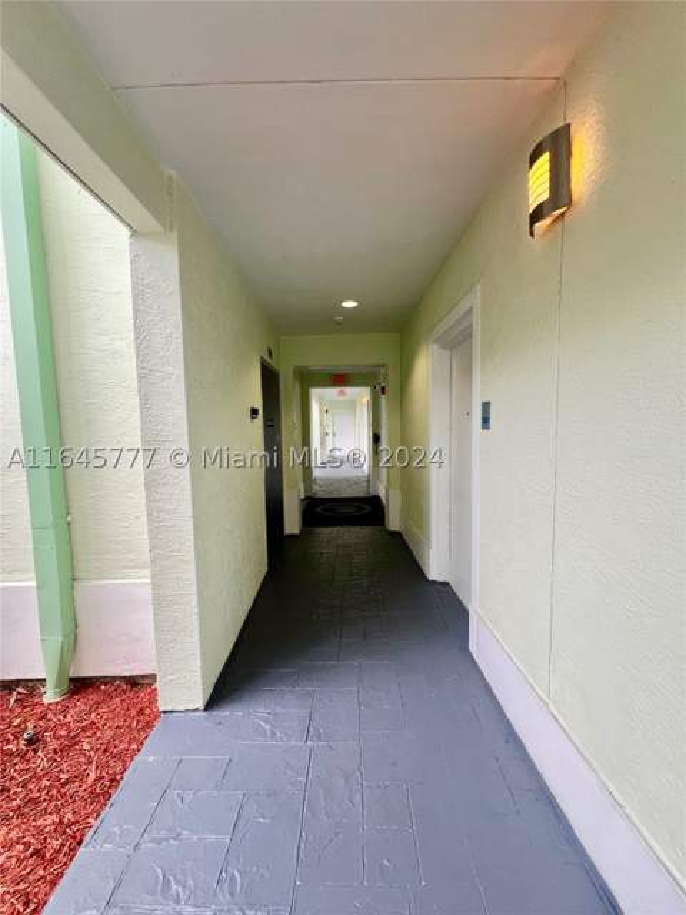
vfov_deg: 106.2
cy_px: 458
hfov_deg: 89.9
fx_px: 344
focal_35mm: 13
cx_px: 343
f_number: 1.8
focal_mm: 1.57
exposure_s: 1/99
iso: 80
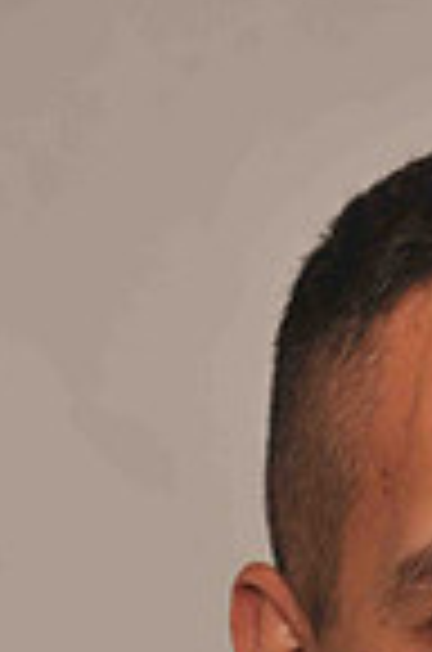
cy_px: 796
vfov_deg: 4.4
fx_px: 8428
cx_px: 614
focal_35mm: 466
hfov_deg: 2.9
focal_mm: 100
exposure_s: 1/60
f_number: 6.3
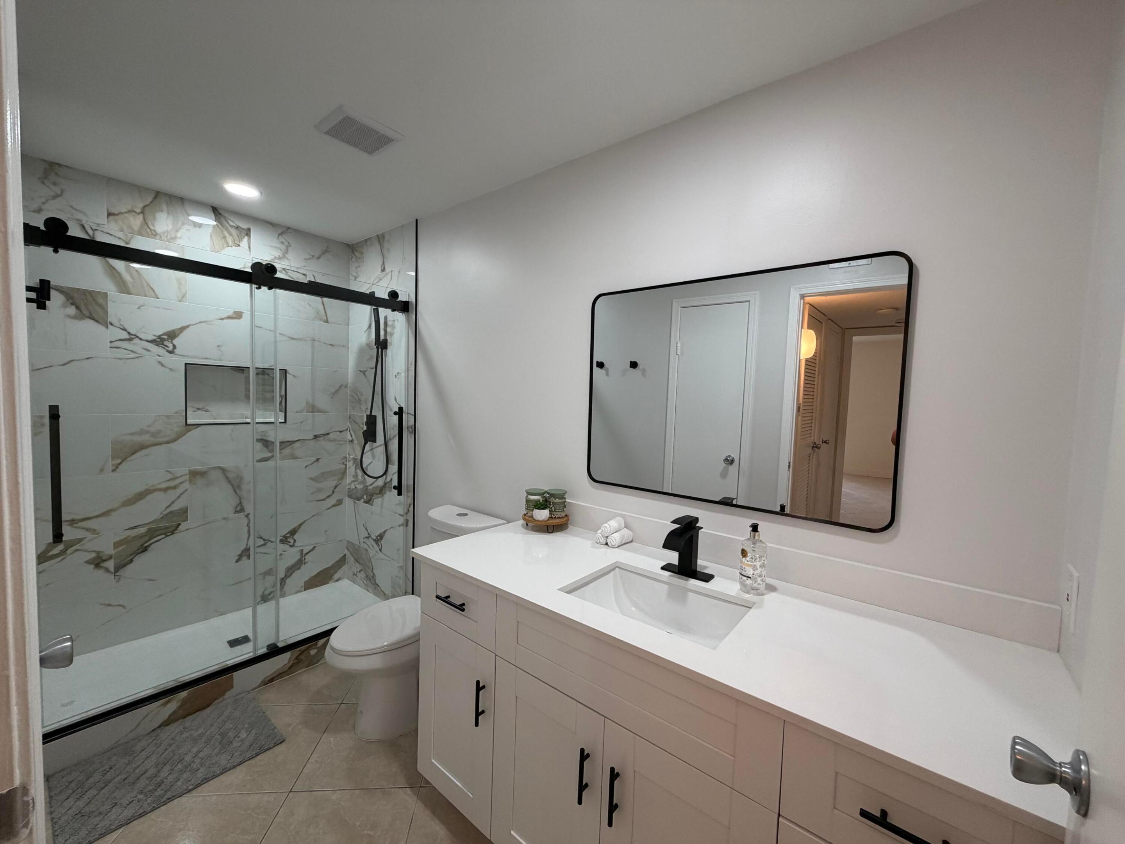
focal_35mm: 14
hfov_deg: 102.1
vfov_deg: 85.7
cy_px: 422
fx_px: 455
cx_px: 562
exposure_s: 1/120
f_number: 2.2
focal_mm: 2.22
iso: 200
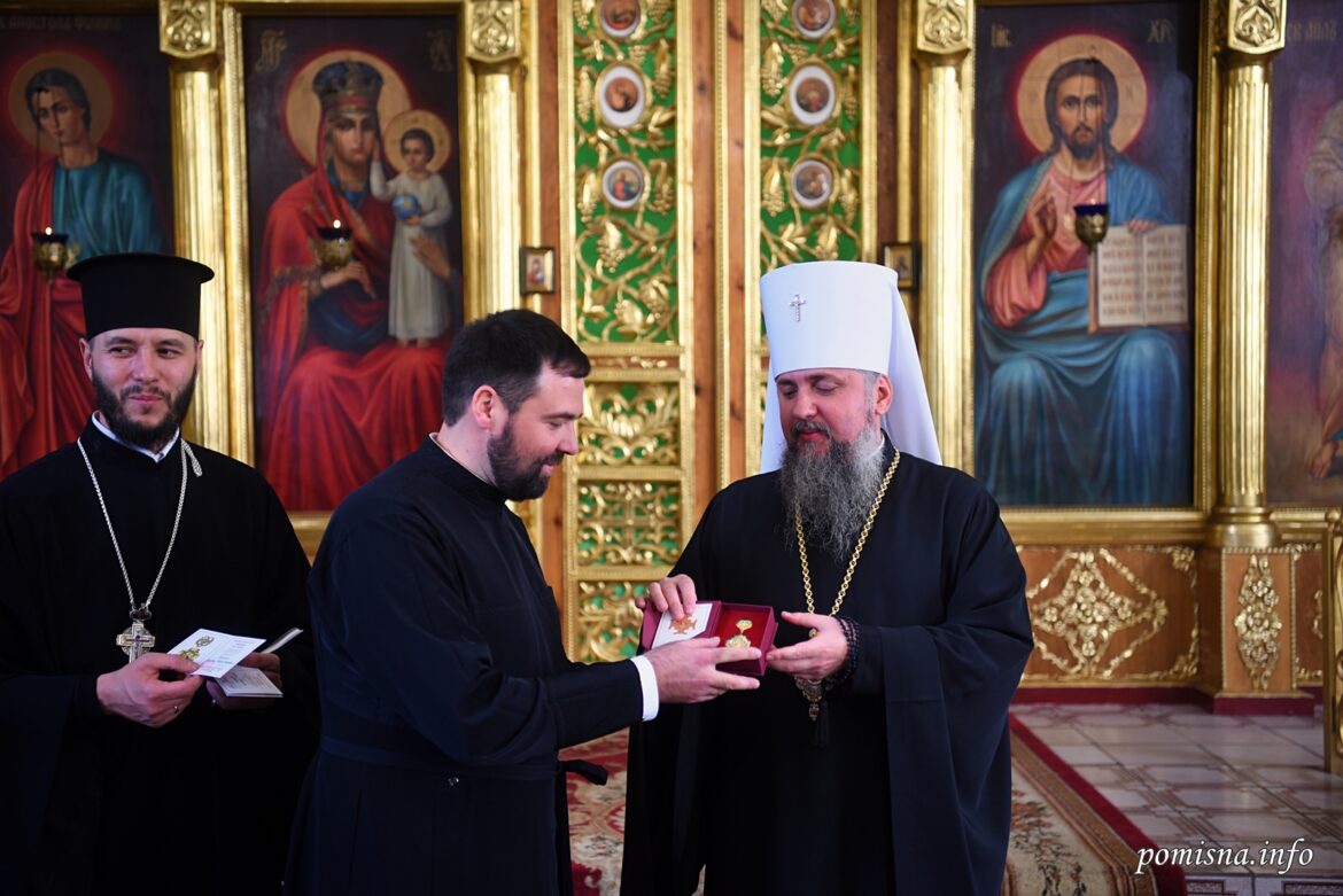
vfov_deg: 27.0
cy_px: 448
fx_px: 1866
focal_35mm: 50
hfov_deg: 39.6
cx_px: 672
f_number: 2.8
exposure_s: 1/100
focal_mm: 50
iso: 800
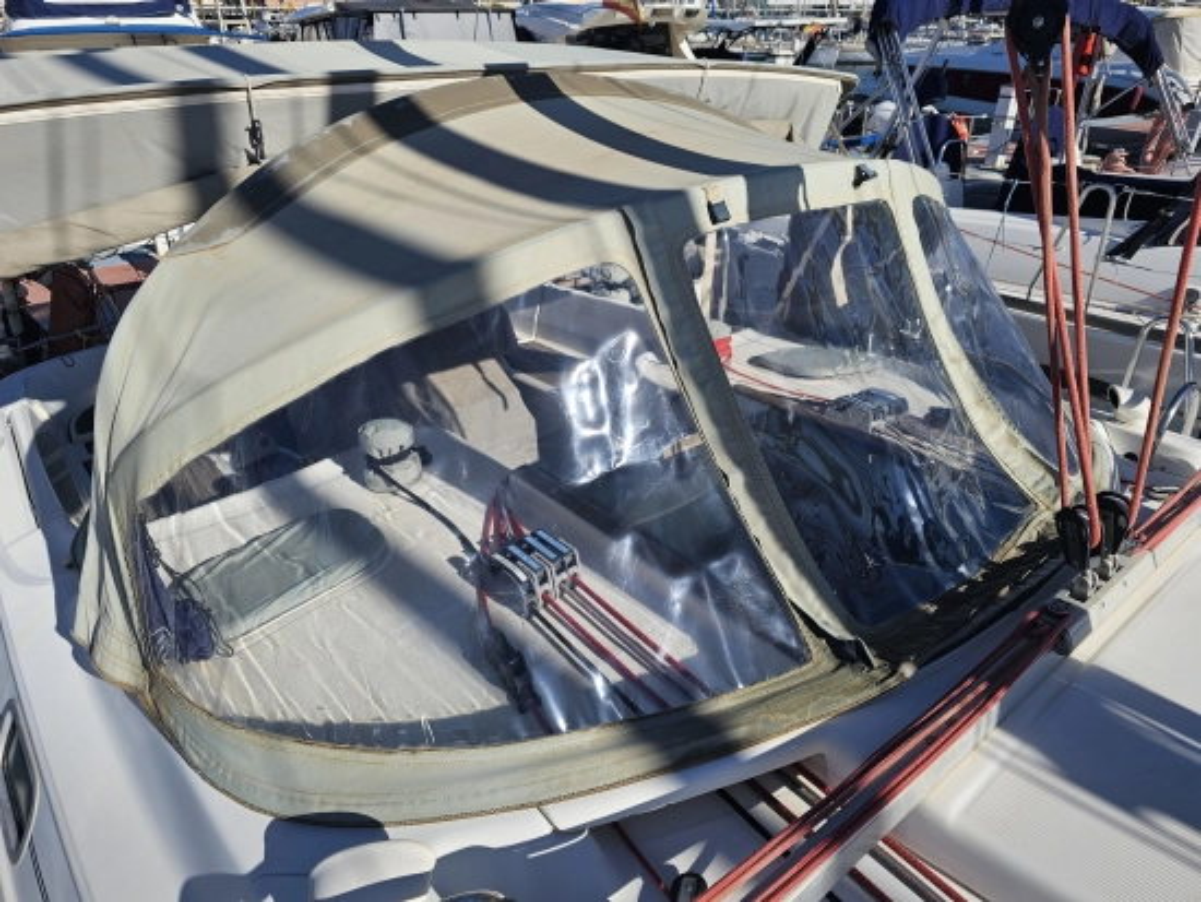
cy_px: 451
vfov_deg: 58.9
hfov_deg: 73.9
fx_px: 798
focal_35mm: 23
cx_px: 600
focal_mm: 6.3
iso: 10
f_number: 1.7
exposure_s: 1/1176
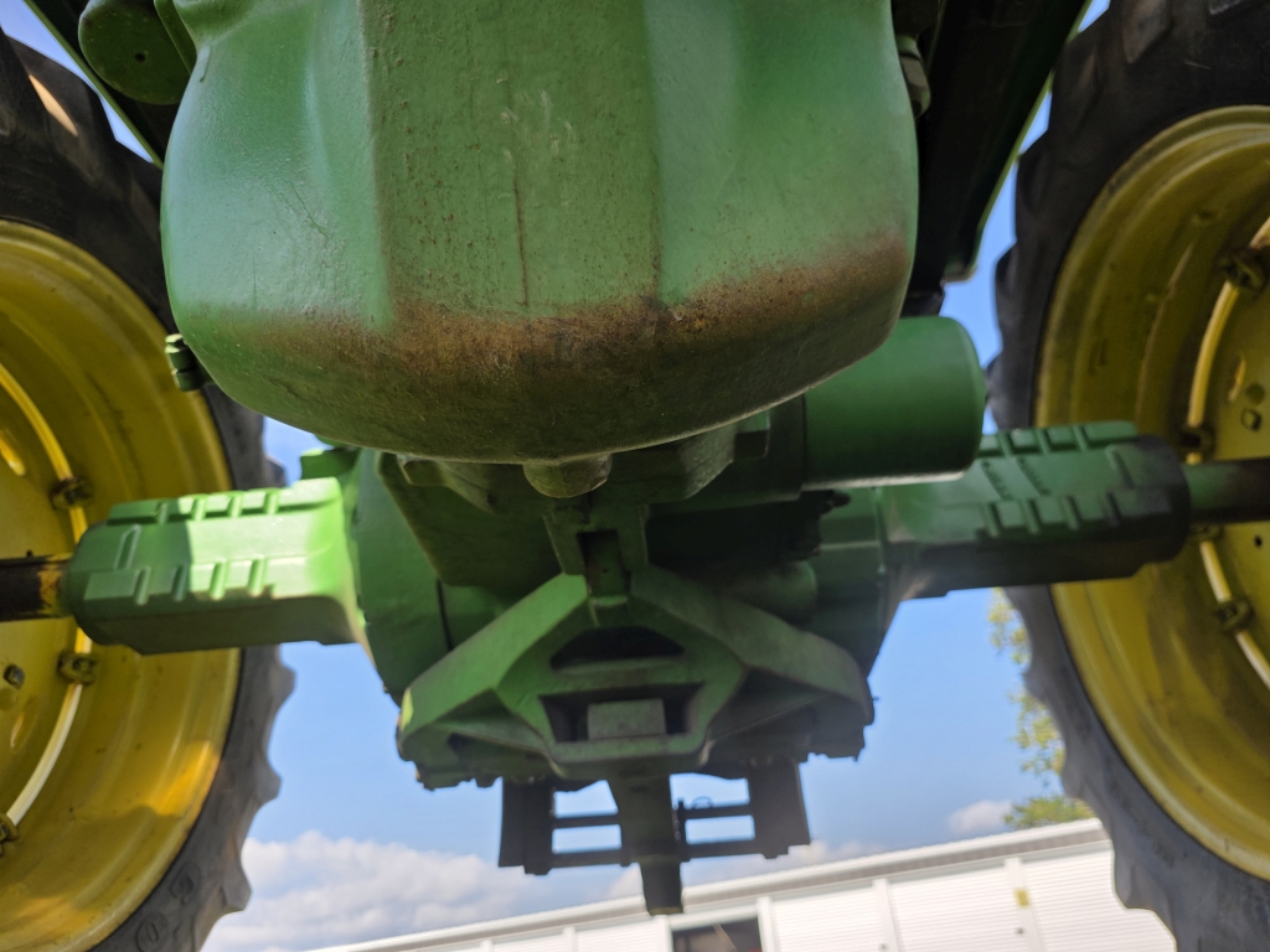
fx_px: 844
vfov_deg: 58.9
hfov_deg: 73.9
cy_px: 476
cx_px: 635
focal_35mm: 23
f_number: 1.7
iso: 80
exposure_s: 1/3220
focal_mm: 6.3
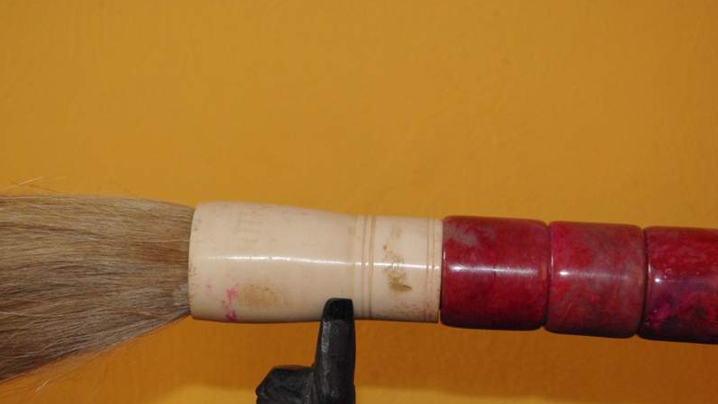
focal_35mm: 87
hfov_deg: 24.5
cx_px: 361
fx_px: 1656
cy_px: 230
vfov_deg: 13.9
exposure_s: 1/60
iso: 1600
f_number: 8
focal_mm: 55
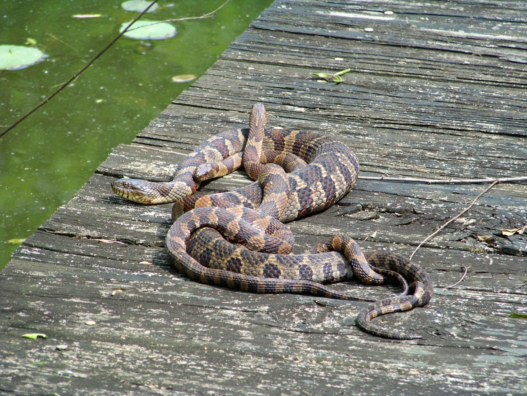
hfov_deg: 4.6
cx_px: 264
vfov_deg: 3.4
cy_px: 198
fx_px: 6577
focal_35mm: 432
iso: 66
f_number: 4.8
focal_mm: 70.2
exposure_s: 1/100
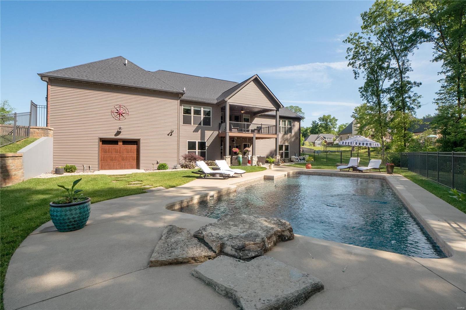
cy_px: 155
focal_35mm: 16
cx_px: 233
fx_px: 207
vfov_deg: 73.7
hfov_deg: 96.7
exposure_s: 1/400
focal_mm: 8
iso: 400
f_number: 10
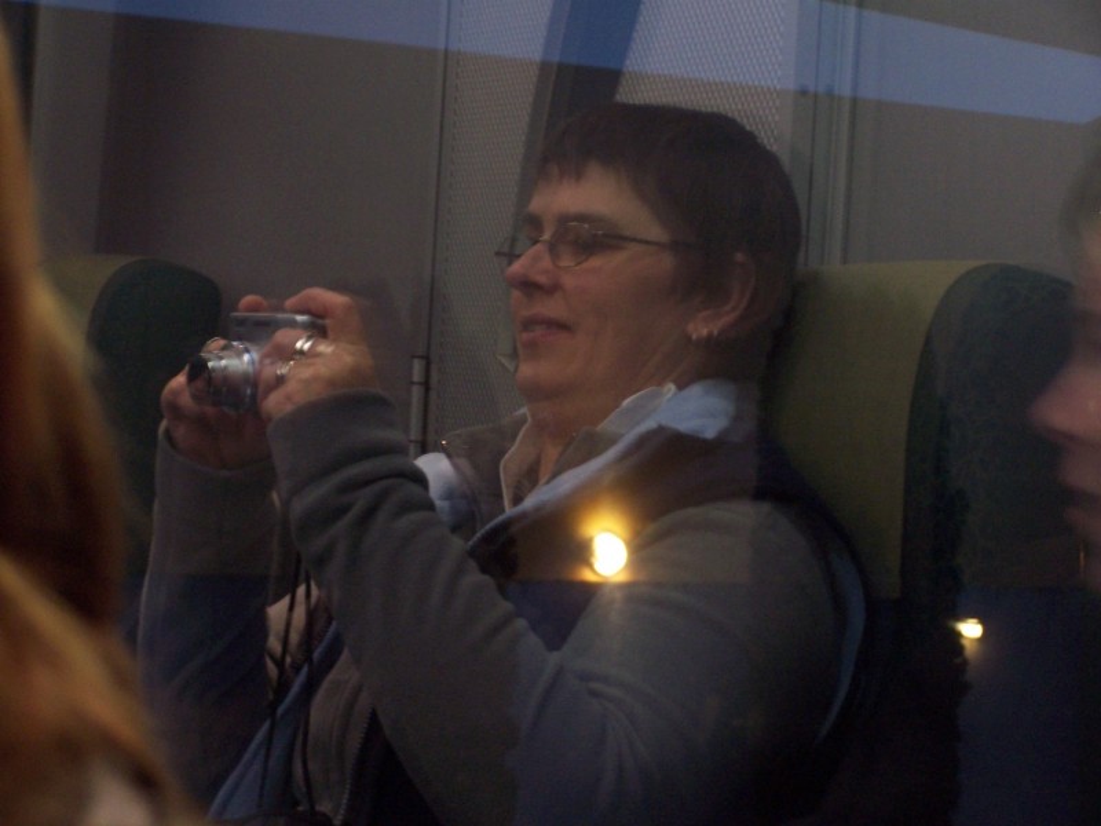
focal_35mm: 105
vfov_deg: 14.1
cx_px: 550
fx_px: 3340
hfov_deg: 18.7
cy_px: 413
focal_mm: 17.5
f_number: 3.2
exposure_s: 1/8
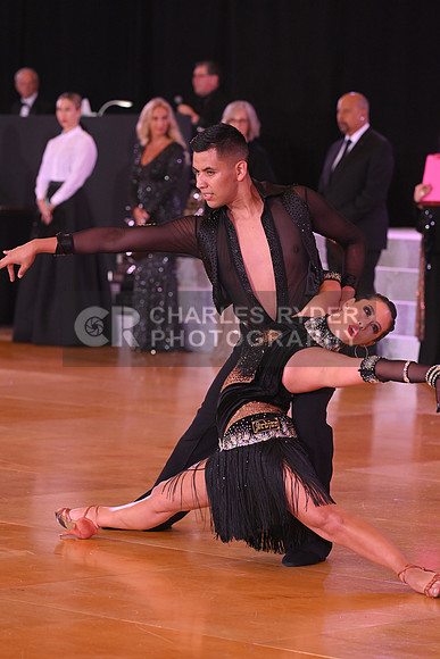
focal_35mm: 160
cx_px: 220
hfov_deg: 8.6
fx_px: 2931
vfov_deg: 12.8
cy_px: 330
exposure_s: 1/200
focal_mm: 160
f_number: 5.6
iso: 2500
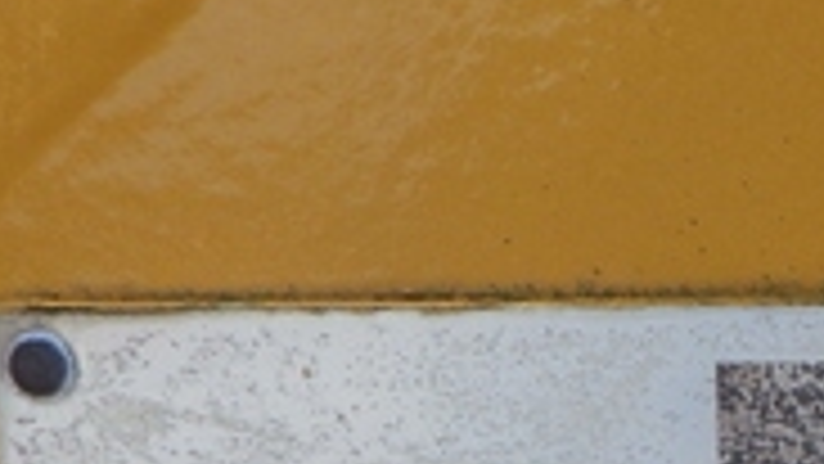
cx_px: 946
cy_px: 676
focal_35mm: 97
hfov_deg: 20.8
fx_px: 2120
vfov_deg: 12.0
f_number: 4.6
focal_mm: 6.1
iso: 125
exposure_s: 1/200
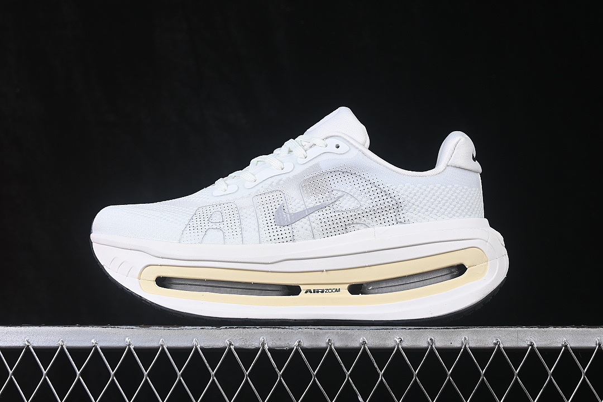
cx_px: 302
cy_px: 201
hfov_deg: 27.0
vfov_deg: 18.2
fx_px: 1256
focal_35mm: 75
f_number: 8
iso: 160
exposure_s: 1/80
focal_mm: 50
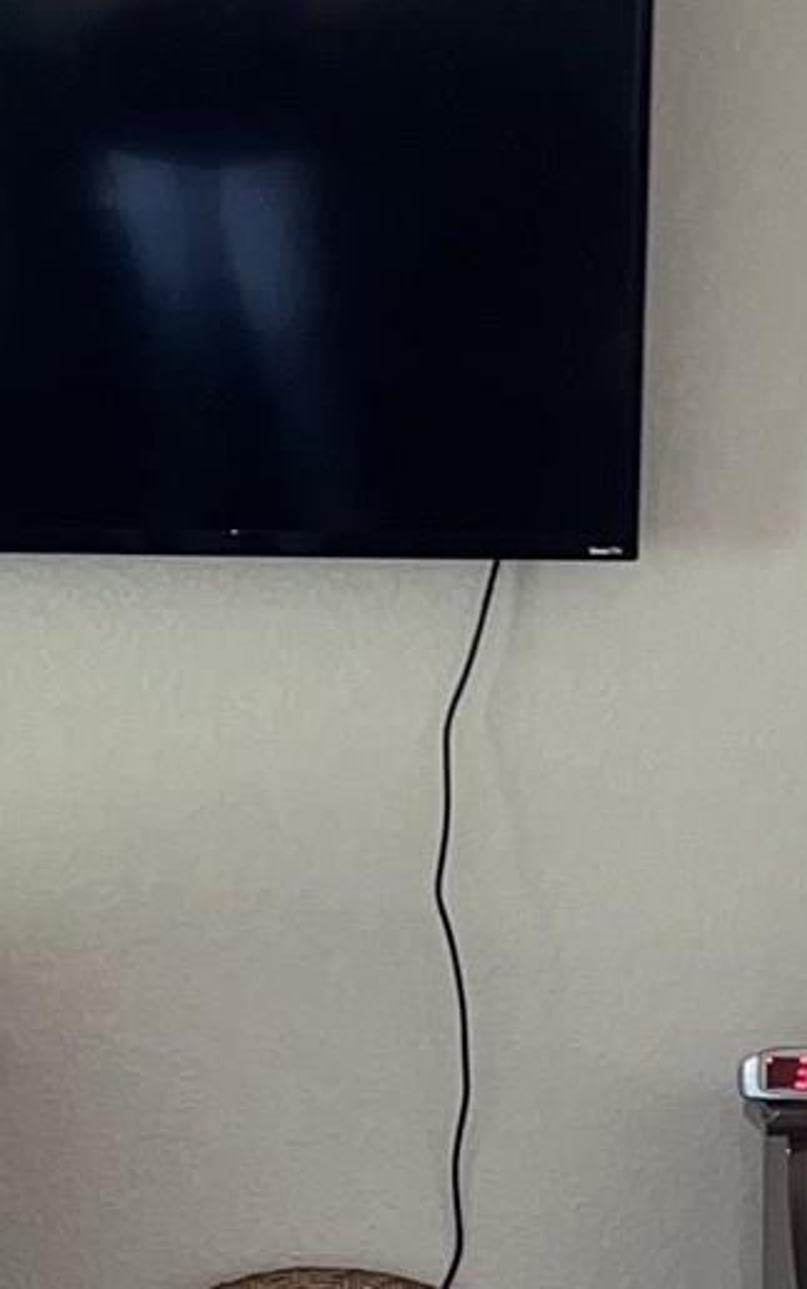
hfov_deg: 10.6
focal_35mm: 123
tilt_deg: -9.2
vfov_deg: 16.4
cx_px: 560
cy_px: 1429
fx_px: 4323
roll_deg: -0.9
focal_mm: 5.1
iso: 50
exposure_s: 1/17
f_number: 1.6
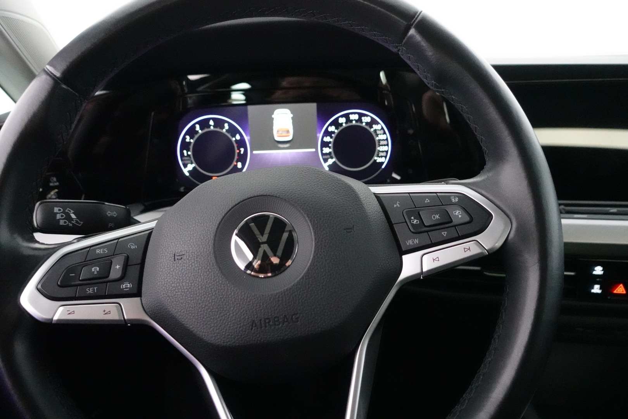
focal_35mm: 28
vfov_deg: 46.4
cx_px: 314
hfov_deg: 65.5
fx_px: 488
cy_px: 210
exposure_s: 1/80
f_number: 2.5
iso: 6400
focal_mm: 10.94
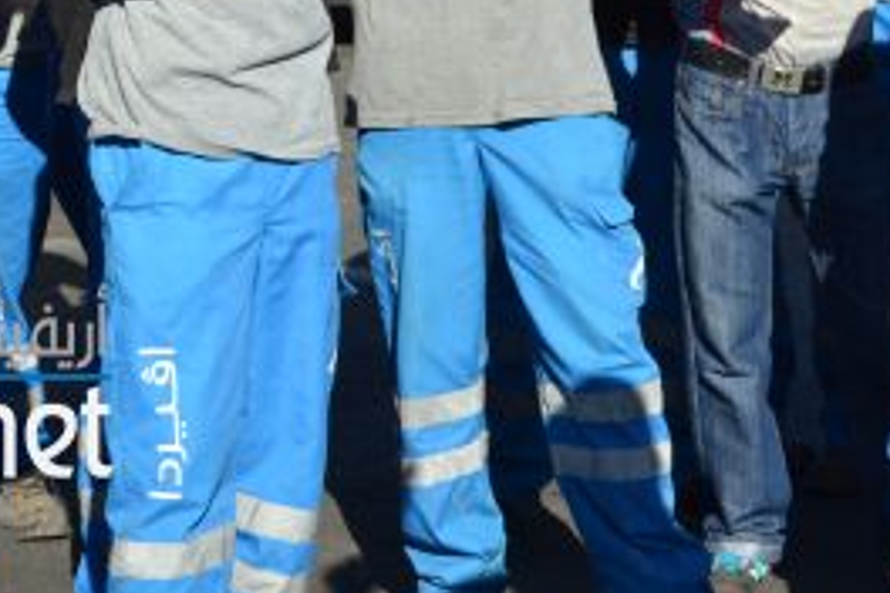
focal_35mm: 131
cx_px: -142
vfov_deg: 10.3
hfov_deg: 15.2
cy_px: -77
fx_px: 3238
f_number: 9
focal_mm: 36
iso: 100
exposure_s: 1/320
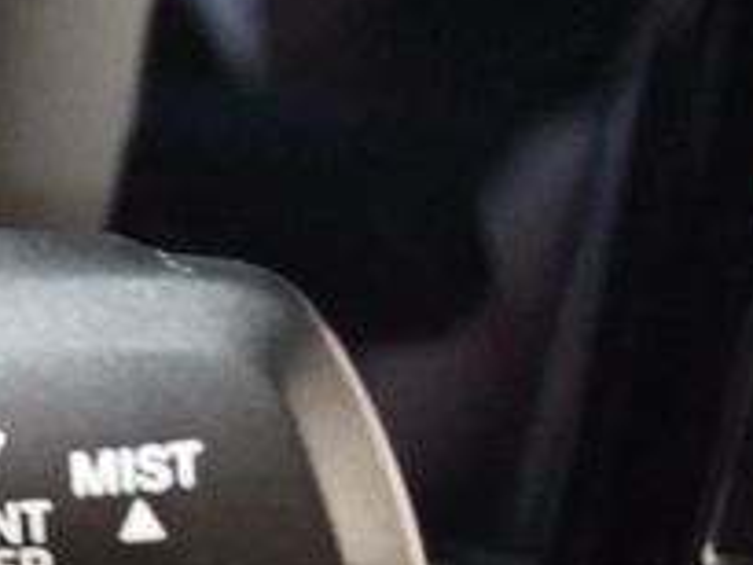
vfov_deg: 13.7
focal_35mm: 108
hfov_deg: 17.0
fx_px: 2351
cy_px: 429
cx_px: -250
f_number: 4
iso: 12800
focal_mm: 24
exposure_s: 1/20
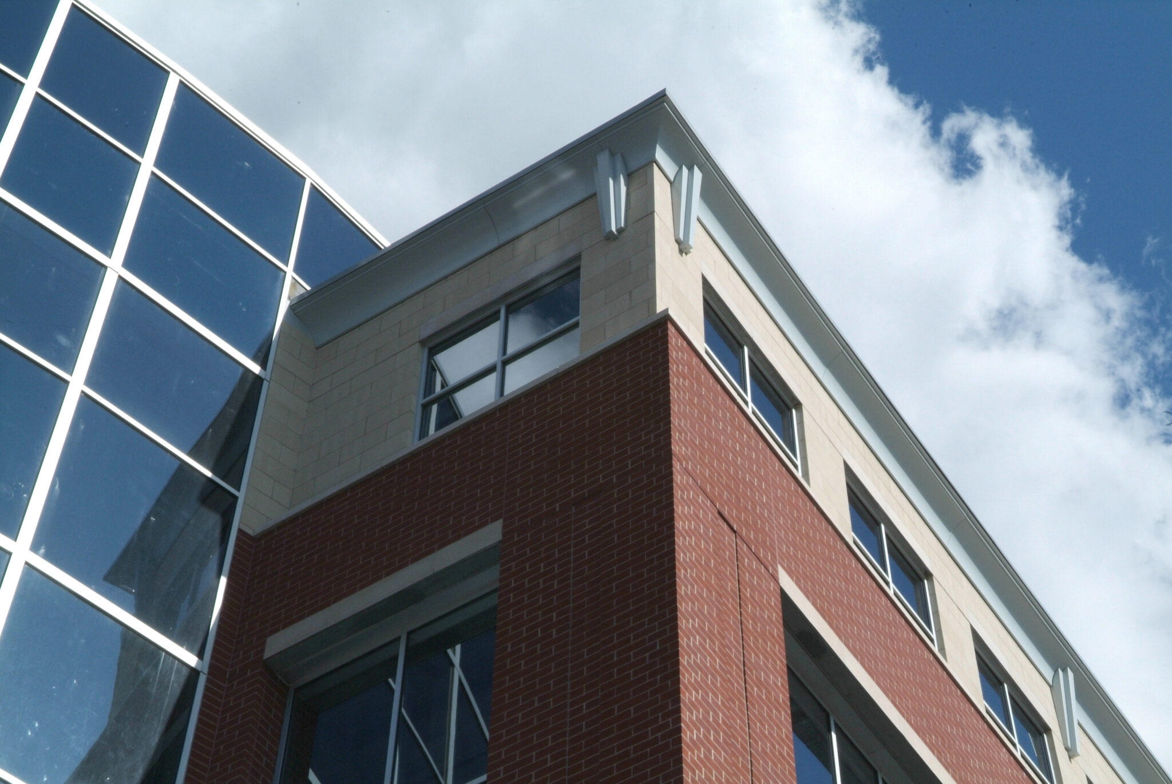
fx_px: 2151
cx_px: 586
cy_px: 392
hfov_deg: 30.5
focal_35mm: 66
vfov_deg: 20.7
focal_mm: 44
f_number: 19
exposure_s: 1/180
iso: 400
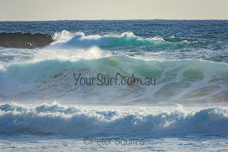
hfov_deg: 3.5
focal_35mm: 585
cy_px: 76
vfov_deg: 2.4
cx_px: 114
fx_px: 3706
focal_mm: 390
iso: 320
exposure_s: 1/2000
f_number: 5.6
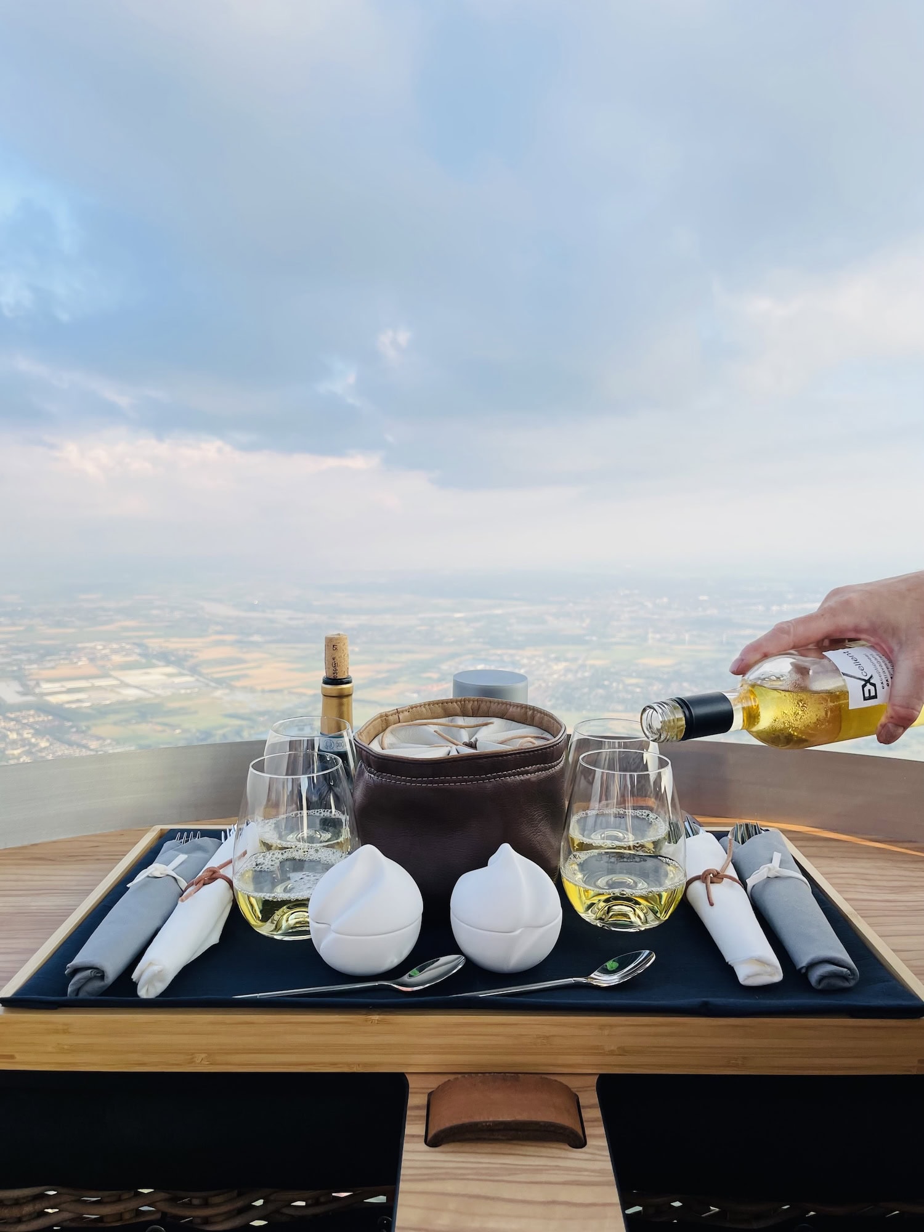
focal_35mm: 26
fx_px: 925
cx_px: 462
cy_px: 616
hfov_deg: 53.1
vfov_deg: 67.3
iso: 32
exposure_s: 1/969
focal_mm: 5.1
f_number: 1.6
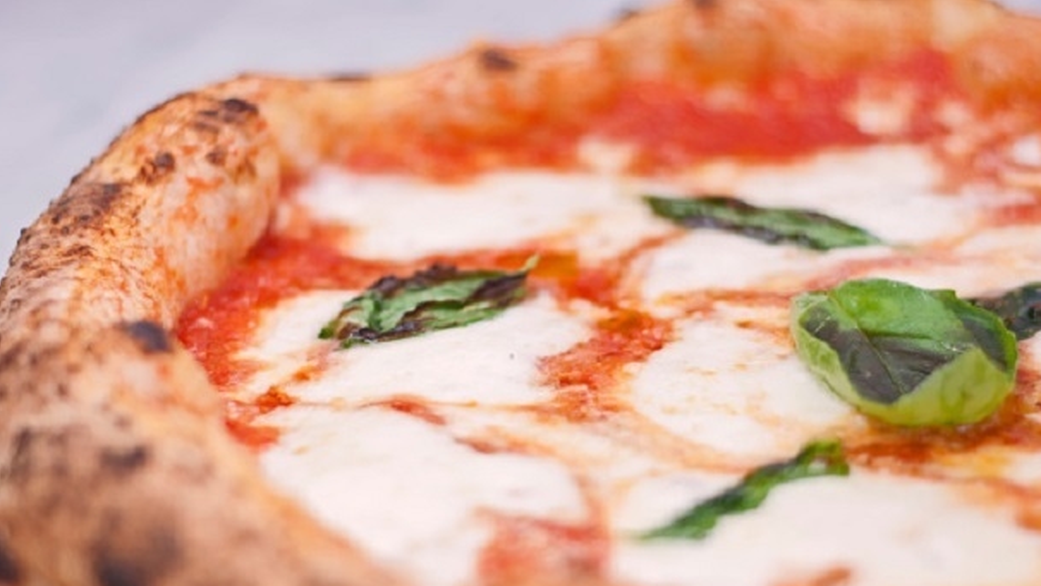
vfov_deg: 15.3
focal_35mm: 79
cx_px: 522
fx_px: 2181
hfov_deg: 26.8
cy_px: 346
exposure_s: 1/200
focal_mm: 50
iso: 100
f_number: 2.8
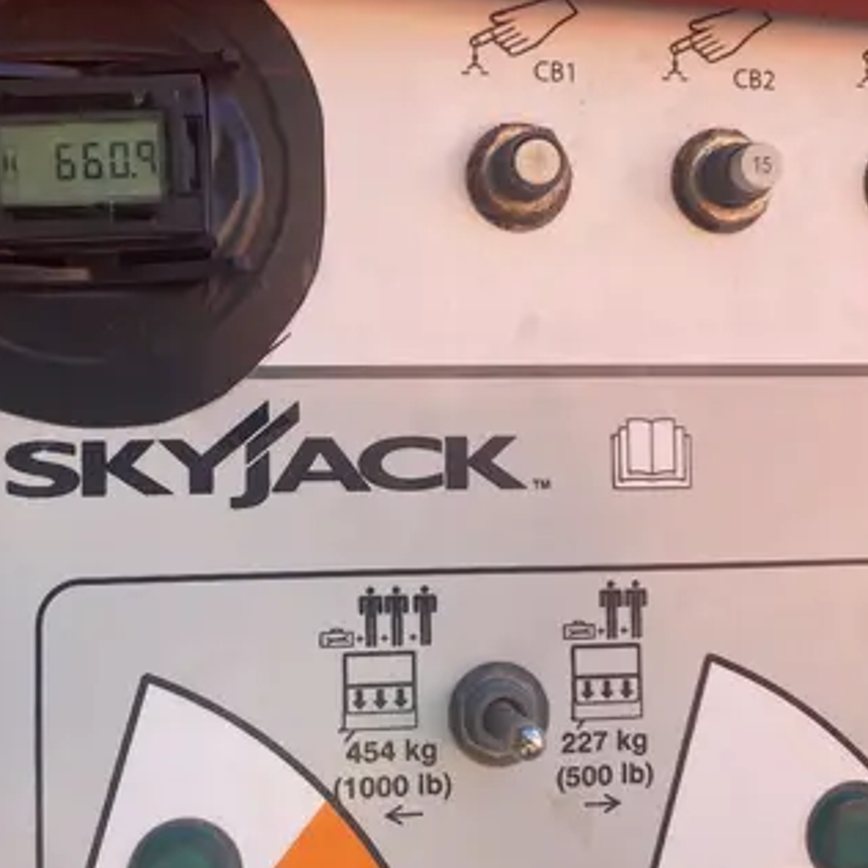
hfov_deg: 41.4
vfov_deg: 41.9
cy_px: 416
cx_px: 299
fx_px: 1135
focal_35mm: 40
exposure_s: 1/522
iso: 32
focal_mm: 4.25
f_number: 1.8
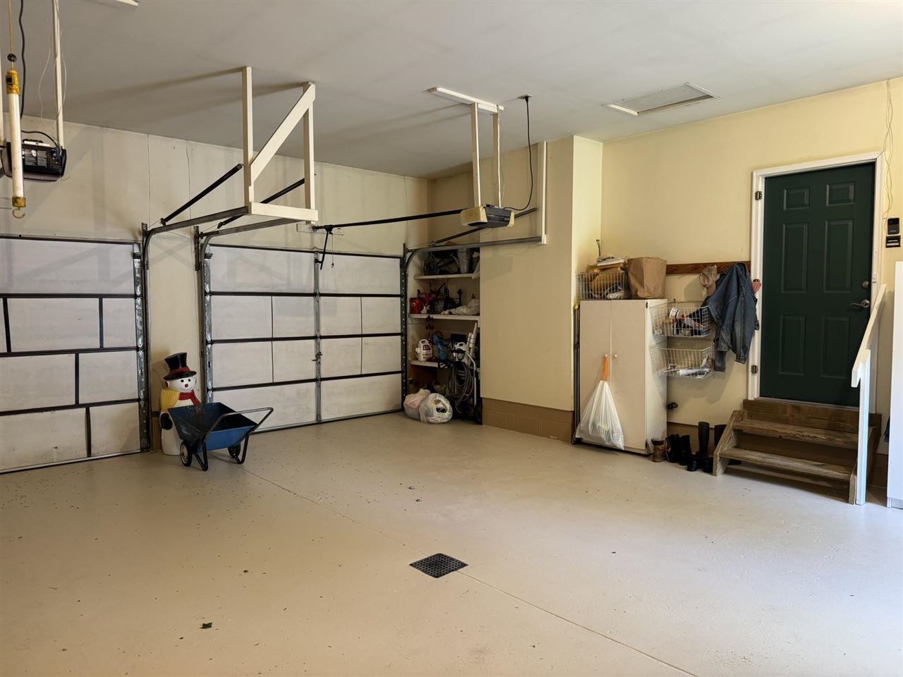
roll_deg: +0.6
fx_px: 626
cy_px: 338
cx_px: 452
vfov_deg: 56.8
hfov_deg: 71.6
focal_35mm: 24
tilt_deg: -4.0
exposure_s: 1/60
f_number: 1.78
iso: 160
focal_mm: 6.76
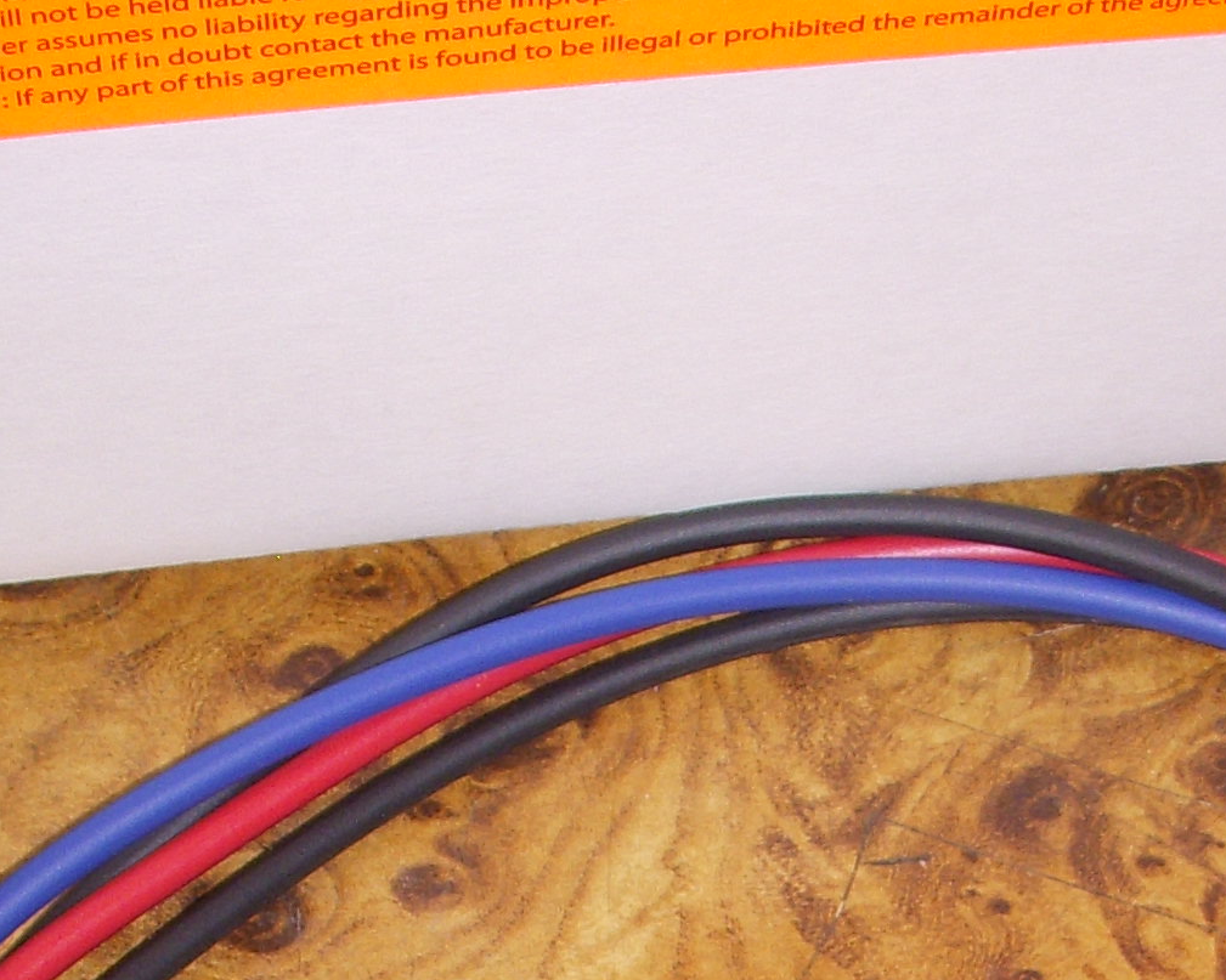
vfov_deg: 12.3
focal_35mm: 120
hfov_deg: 16.0
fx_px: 4354
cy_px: 1418
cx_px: 796
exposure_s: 1/30
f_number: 3.3
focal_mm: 6.3
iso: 100
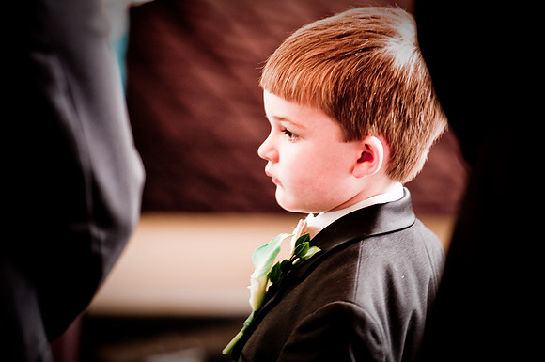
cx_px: 272
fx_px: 4535
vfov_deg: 4.6
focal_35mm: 300
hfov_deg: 6.9
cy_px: 181
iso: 200
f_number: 2.8
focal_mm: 200
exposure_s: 1/10
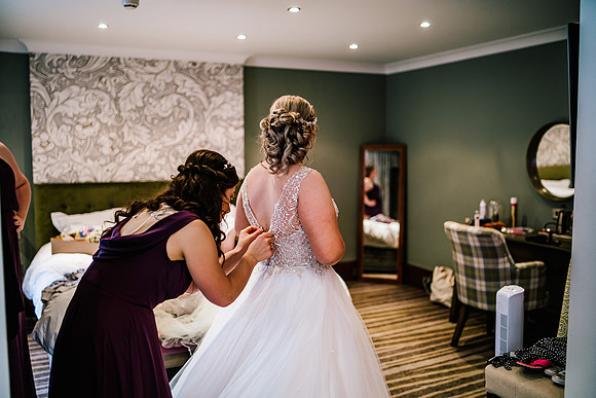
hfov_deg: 54.2
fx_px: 582
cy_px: 199
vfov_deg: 37.7
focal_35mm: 35
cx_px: 298
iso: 500
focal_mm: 35
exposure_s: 1/250
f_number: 1.4
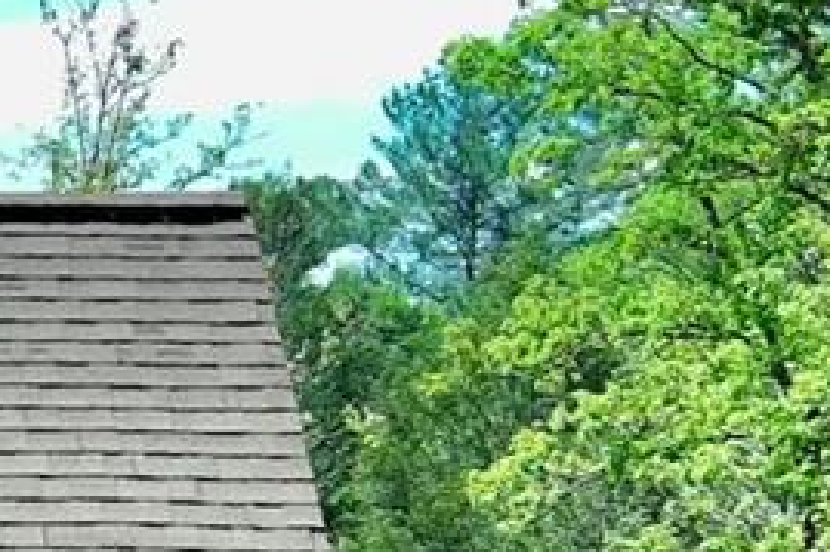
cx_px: -1120
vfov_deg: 6.1
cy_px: 871
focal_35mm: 221
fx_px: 5092
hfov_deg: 8.5
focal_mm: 10.57
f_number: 2.8
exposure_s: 1/807
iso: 100
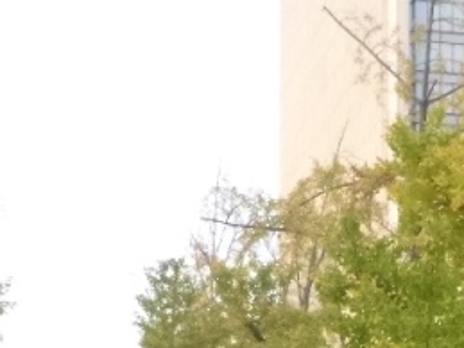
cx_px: 434
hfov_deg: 11.3
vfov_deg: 8.3
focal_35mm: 174
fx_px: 2331
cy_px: 531
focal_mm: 7.9
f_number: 4.7
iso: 400
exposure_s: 1/80
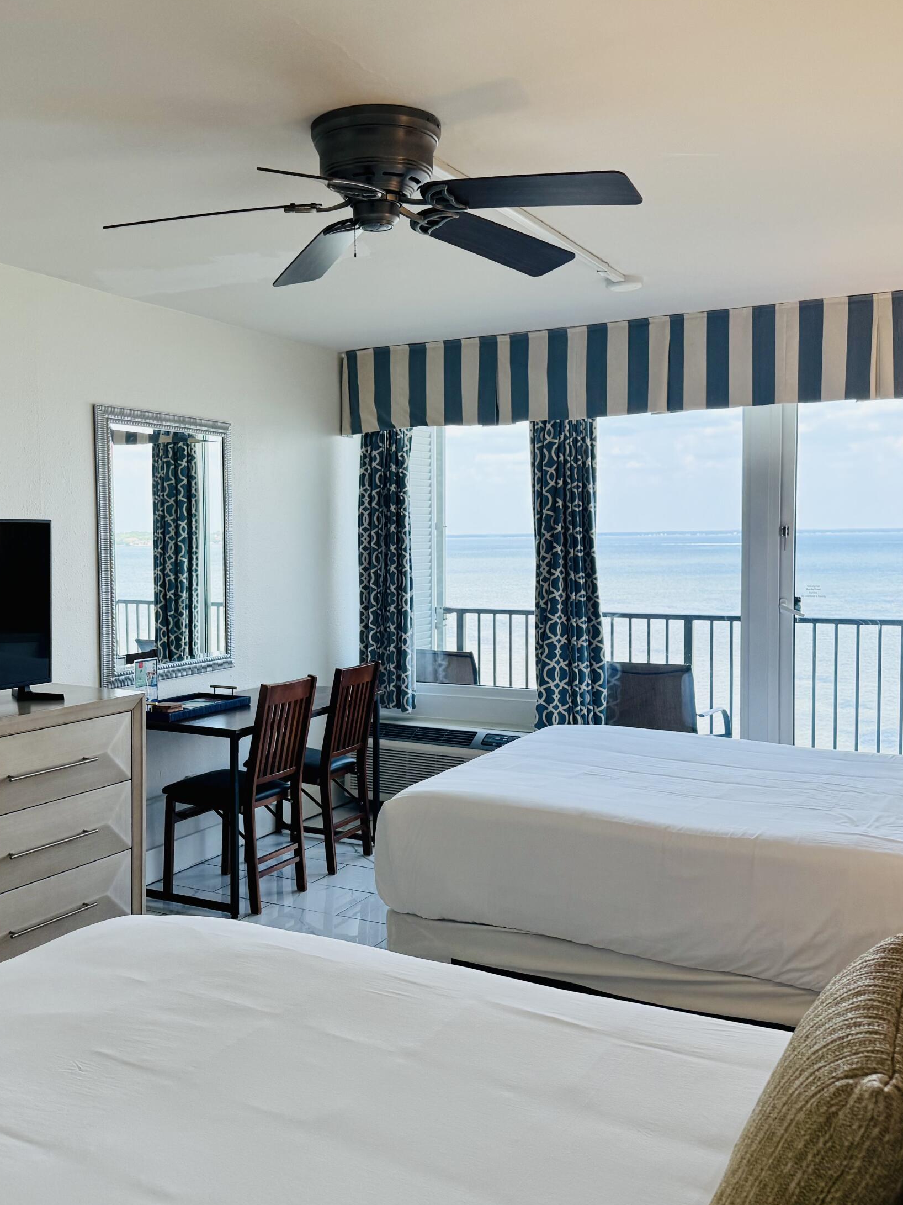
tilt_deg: -2.4
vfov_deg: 55.4
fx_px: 1148
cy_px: 596
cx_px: 369
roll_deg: +0.5
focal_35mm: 33
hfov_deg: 42.8
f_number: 1.78
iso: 100
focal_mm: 6.76
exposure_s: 1/461
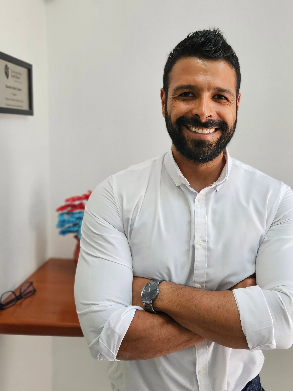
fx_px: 361
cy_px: 185
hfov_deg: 43.4
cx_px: 200
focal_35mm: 32
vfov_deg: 56.8
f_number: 1.8
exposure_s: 1/120
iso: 200
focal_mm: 5.4
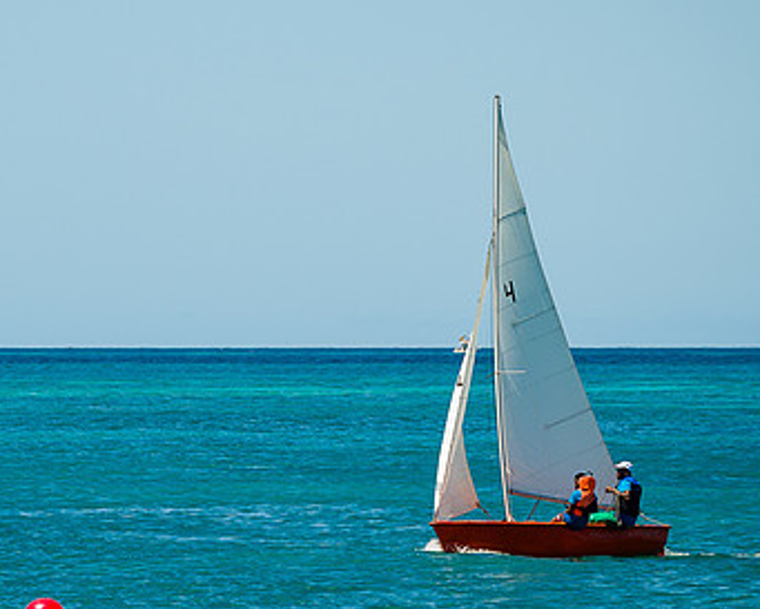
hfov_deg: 4.3
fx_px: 10170
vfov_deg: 3.4
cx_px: 430
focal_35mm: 452
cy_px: 176
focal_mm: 200
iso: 100
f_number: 8
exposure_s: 1/320
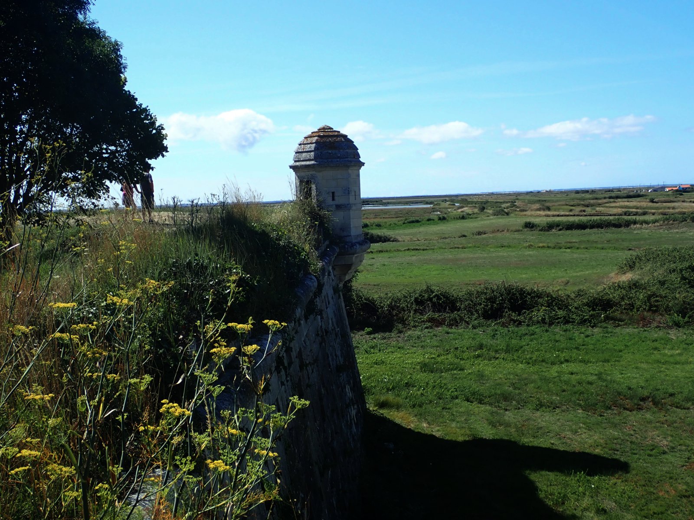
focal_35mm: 43
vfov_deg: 33.6
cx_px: 347
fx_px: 862
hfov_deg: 43.9
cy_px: 260
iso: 100
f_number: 4
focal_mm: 7.86
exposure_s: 1/500
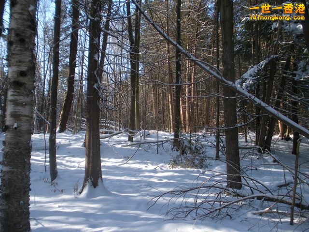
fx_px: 321
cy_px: 116
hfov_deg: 51.4
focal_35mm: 36
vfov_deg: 39.7
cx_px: 154
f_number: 3.5
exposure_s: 1/159
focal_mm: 6.3
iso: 64
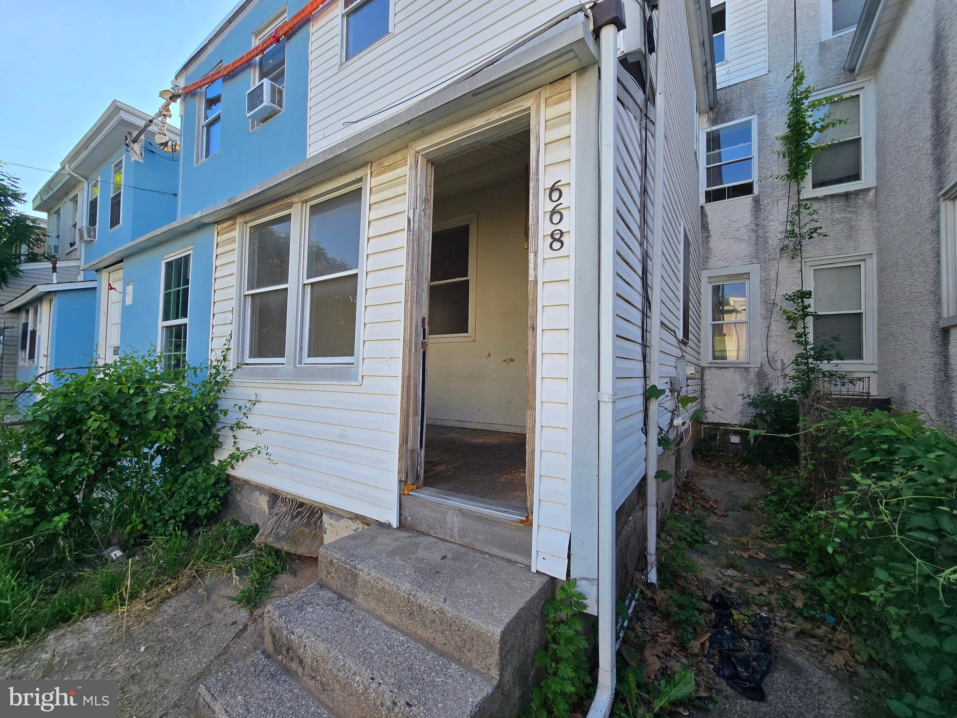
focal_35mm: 13
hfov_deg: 106.2
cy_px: 359
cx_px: 478
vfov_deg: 89.9
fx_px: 359
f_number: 2.2
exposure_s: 1/799
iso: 50
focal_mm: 2.2
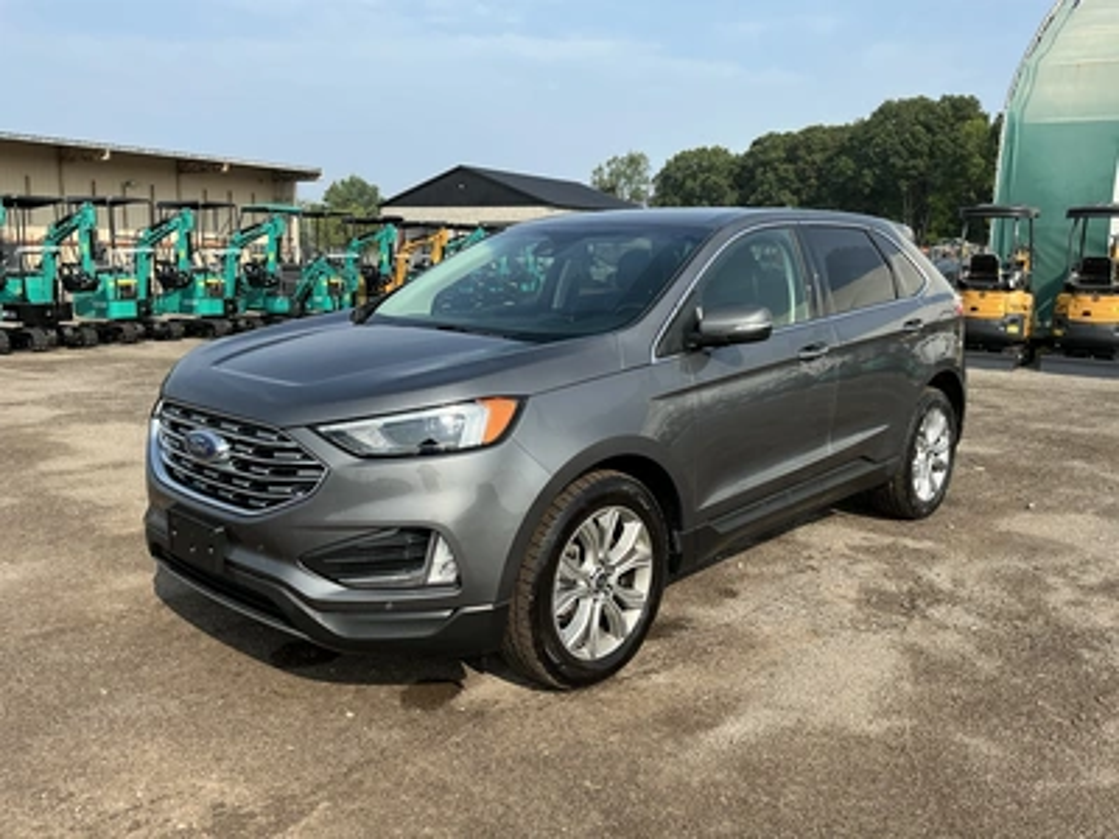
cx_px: 560
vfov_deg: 49.7
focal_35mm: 28
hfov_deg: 63.4
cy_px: 420
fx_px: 905
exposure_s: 1/1342
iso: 25
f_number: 1.8
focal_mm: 3
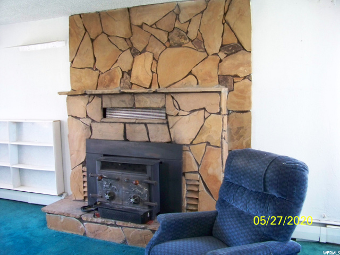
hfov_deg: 55.4
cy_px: 128
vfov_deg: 42.9
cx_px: 170
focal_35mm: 33
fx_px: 324
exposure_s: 1/30
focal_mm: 5.85
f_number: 2.8
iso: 400
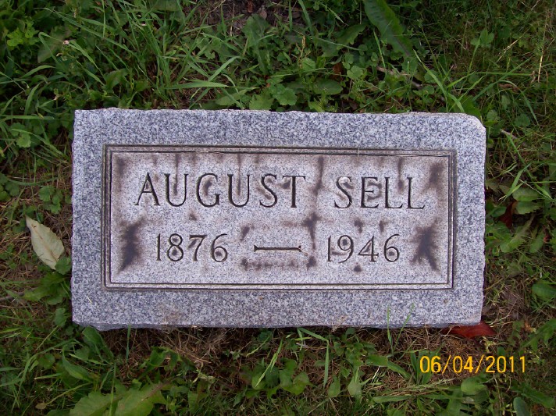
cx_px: 278
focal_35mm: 36
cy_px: 208
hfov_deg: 51.4
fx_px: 578
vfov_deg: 39.6
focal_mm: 6
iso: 80
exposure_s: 1/118
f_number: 2.7
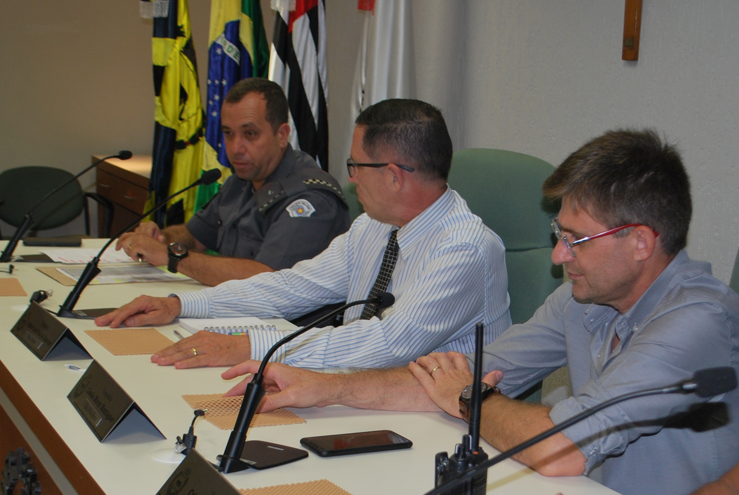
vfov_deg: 23.0
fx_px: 1192
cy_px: 410
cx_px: 429
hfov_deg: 34.4
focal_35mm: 58
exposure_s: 1/60
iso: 200
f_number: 4
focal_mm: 22
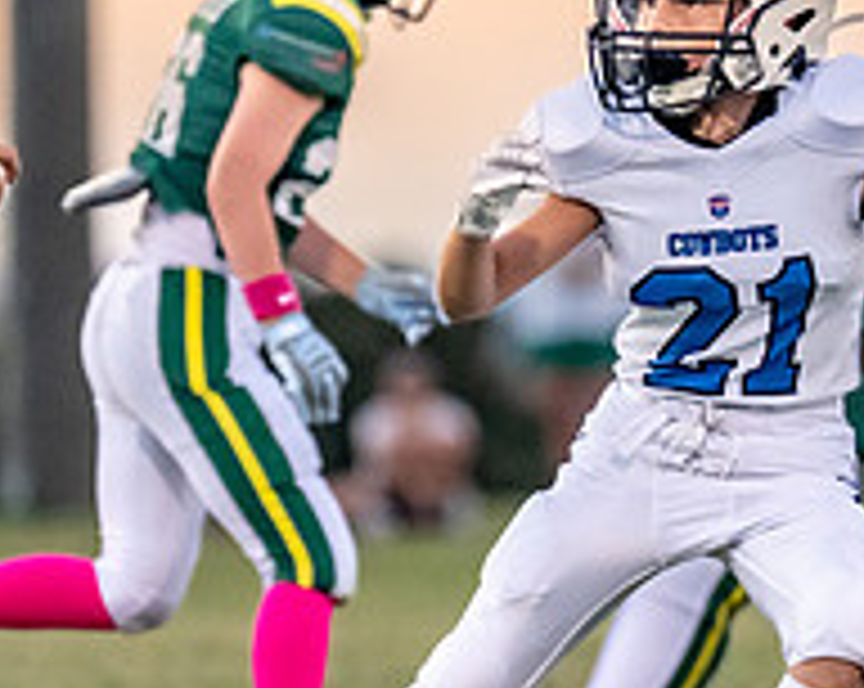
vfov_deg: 1.9
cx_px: 616
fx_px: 20936
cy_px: 409
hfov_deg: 2.4
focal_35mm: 820
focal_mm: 200
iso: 2500
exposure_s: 1/1600
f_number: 2.8
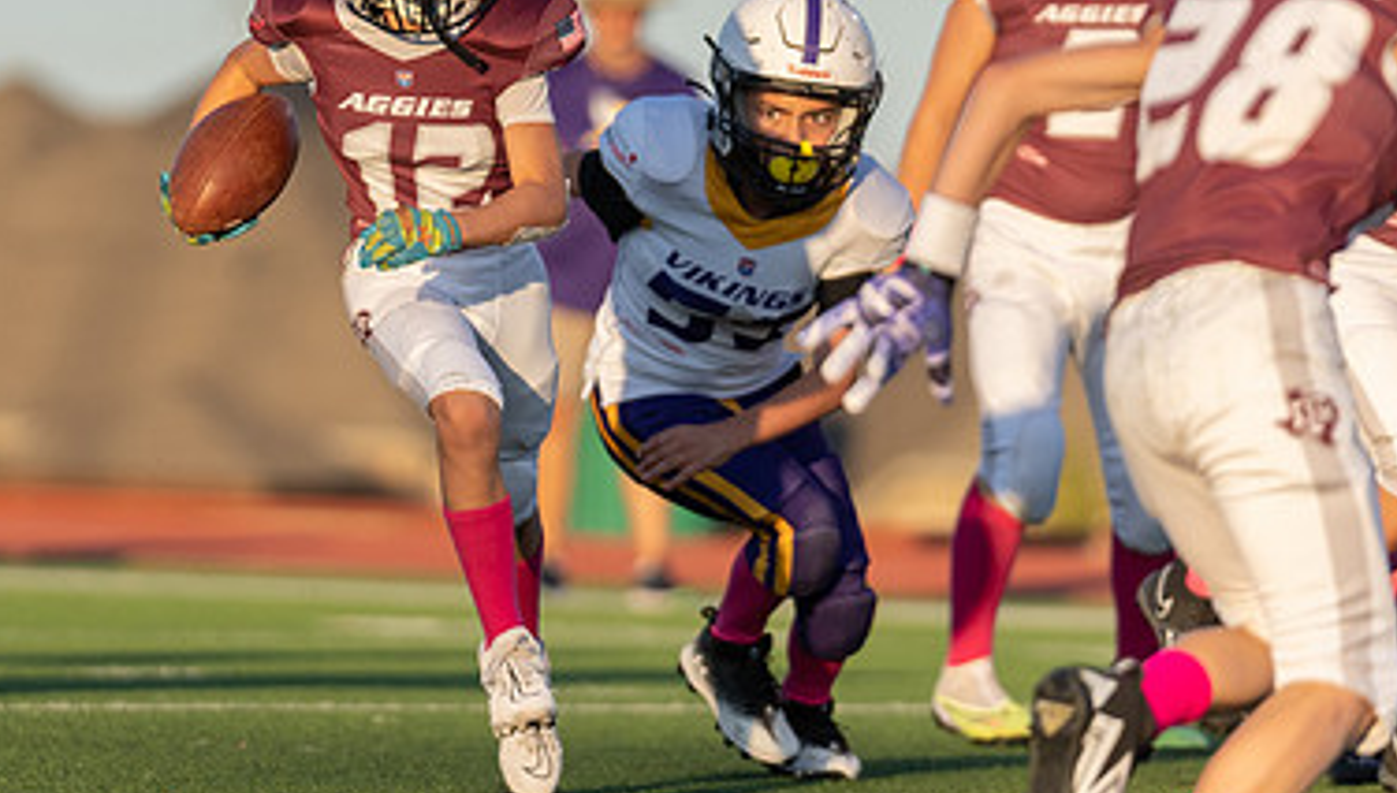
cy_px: 284
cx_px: 391
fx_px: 19382
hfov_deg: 4.1
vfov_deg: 2.3
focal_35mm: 522
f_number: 2.8
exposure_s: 1/2000
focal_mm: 200
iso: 250
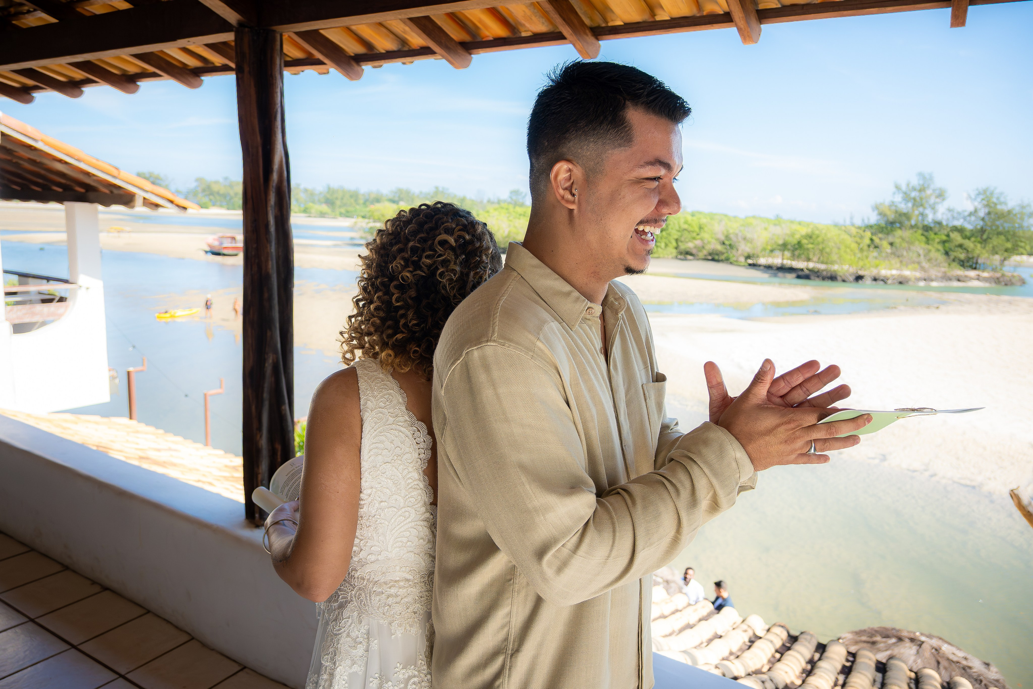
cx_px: 516
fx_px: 689
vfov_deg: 53.1
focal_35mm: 24
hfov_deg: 73.7
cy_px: 344
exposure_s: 1/2000
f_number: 3.5
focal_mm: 16
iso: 640
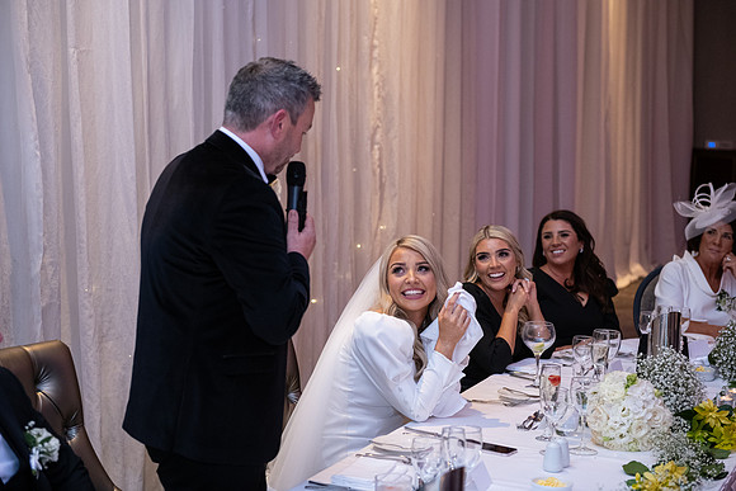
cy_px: 246
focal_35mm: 70
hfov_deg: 28.8
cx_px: 368
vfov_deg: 19.5
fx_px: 1431
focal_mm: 70
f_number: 3.5
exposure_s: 1/160
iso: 1250
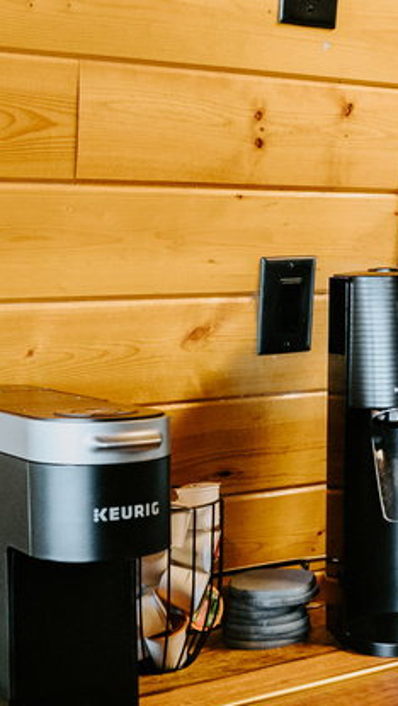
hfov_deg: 18.9
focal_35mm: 62
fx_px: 1161
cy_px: 407
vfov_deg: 33.8
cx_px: 407
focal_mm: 16
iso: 400
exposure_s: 1/125
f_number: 3.2
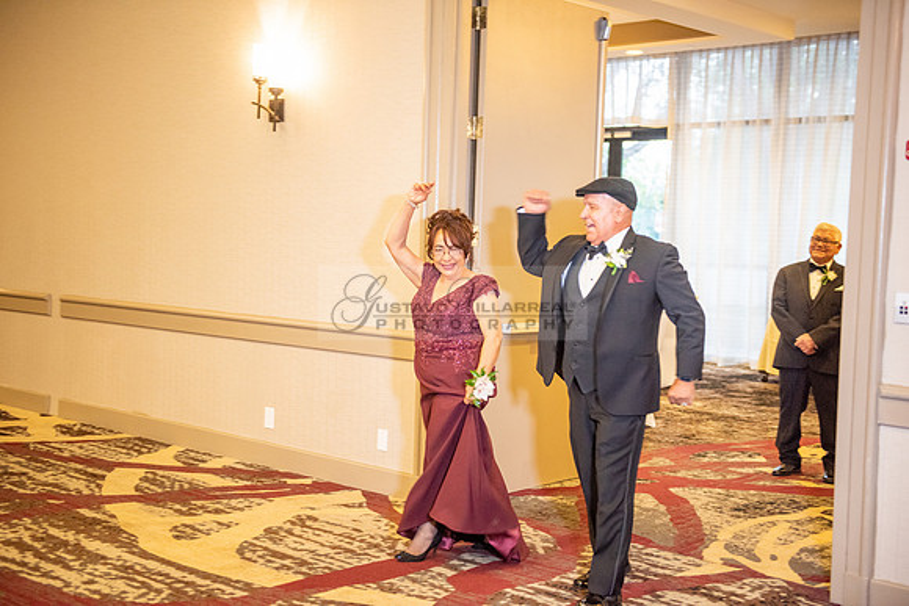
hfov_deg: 41.1
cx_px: 454
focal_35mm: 48
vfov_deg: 28.1
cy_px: 303
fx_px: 1212
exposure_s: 1/80
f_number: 2.8
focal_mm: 48
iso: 1600
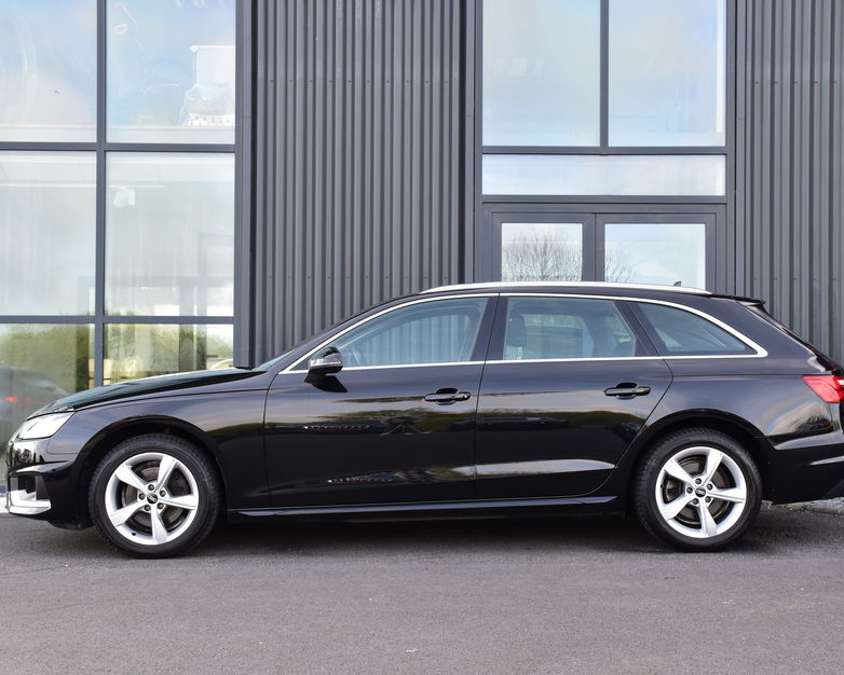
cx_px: 453
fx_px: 1214
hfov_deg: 38.3
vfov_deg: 31.1
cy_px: 345
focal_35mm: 49
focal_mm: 27
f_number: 8
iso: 400
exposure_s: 1/80
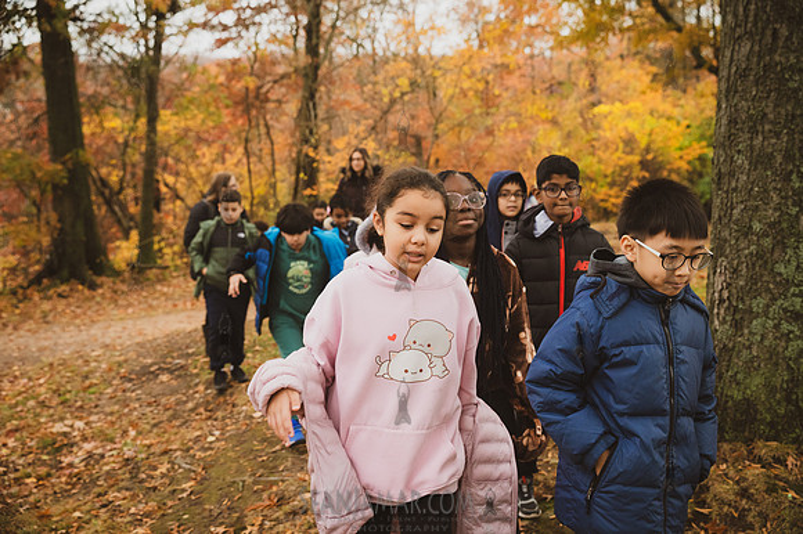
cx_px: 402
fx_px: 780
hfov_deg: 54.5
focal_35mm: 35
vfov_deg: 37.8
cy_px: 267
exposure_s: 1/320
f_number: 4
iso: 4000
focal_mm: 35
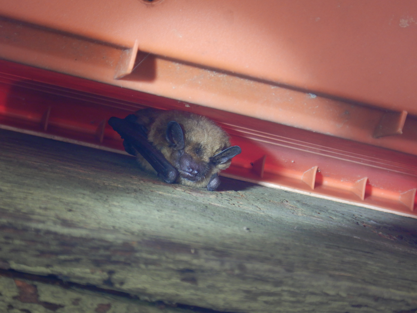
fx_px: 1337
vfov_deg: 13.3
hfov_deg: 17.7
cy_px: 154
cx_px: 198
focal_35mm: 111
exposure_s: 1/30
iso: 200
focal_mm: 18.1
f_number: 4.8
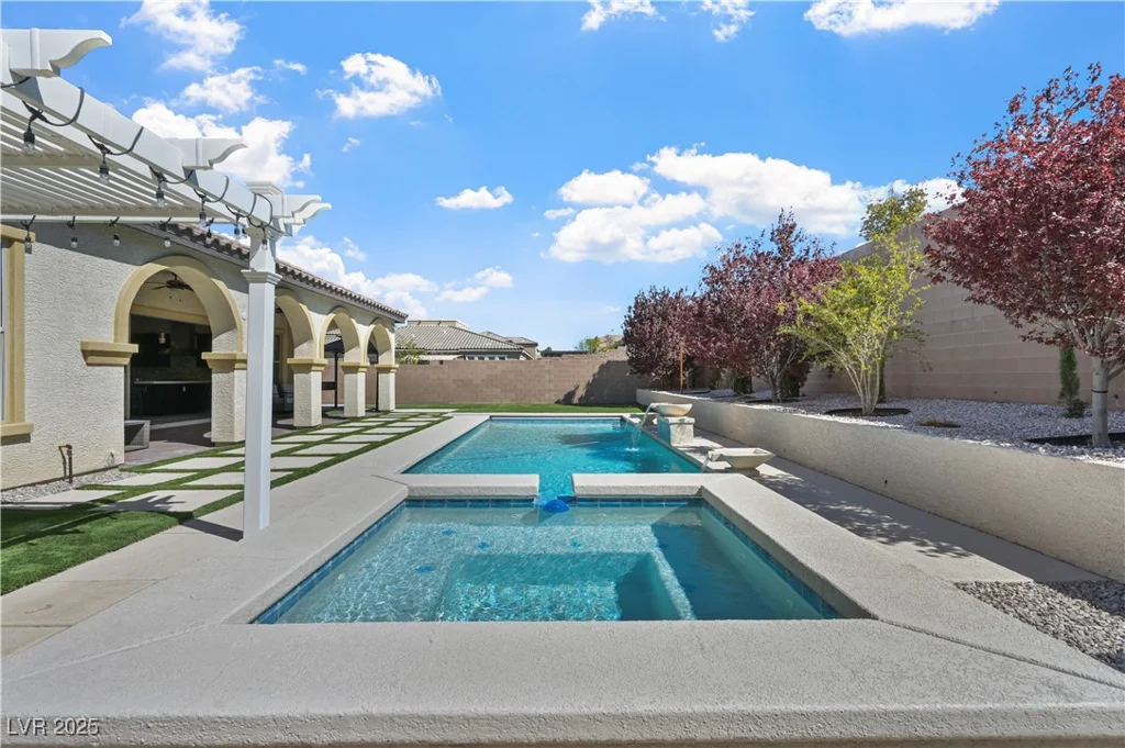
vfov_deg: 70.3
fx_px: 531
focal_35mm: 17
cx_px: 562
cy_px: 374
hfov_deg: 93.3
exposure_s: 1/1000
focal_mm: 17
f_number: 8
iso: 500
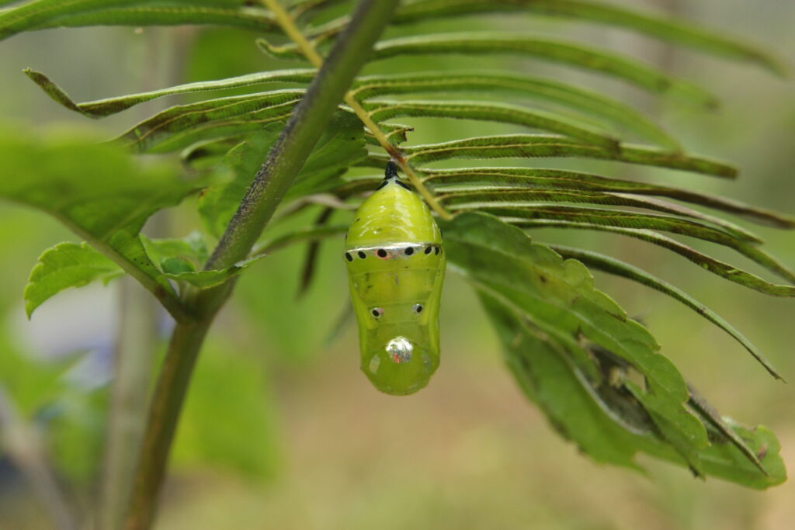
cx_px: 398
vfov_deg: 16.6
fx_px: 1822
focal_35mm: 82
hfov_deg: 24.6
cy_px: 265
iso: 400
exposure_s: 1/160
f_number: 9
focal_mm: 55
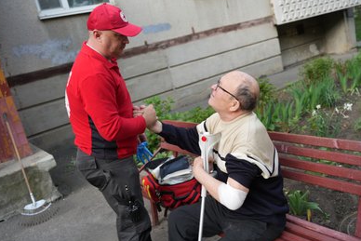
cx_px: 178
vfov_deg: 38.9
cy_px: 123
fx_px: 341
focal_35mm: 34
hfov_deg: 55.8
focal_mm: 33
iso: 100
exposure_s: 1/80
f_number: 4
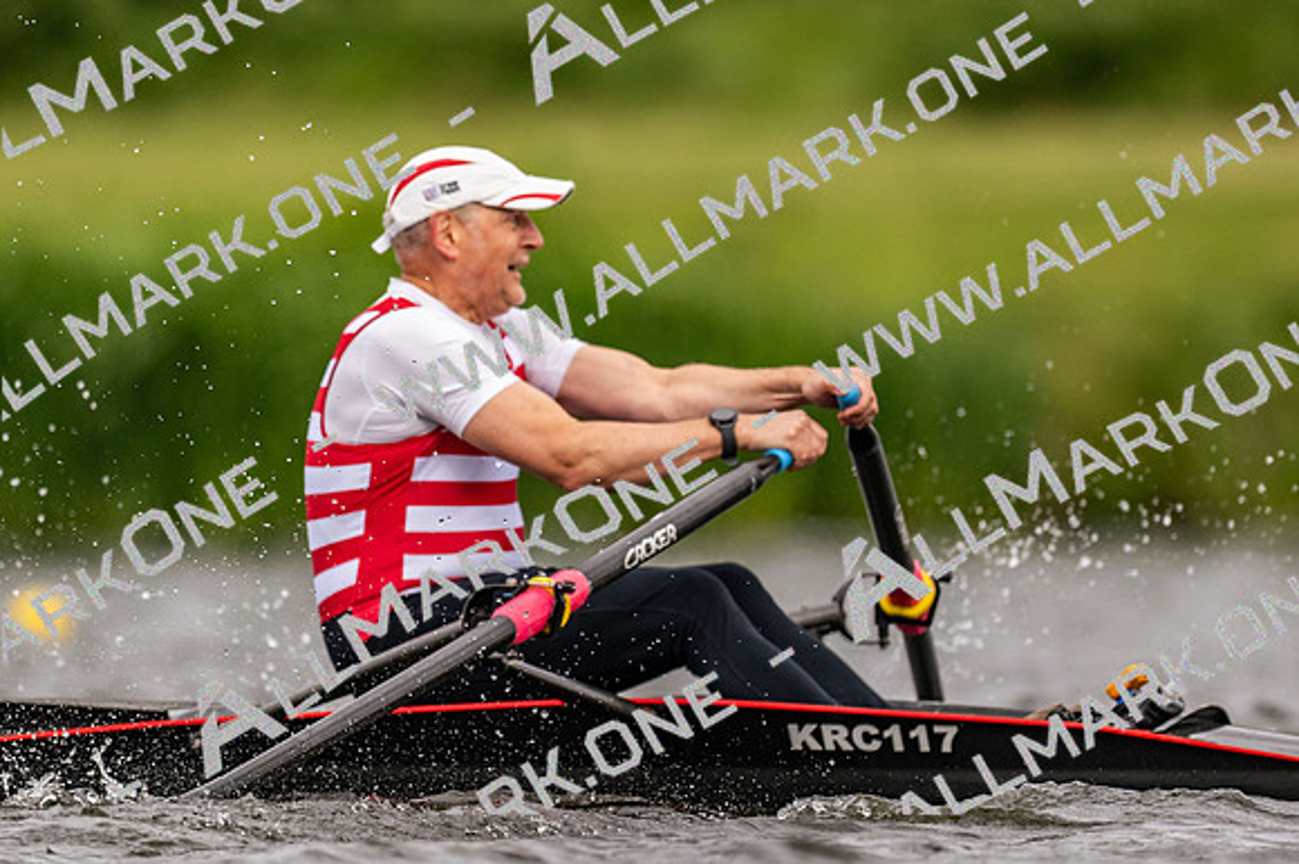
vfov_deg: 1.5
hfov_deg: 2.3
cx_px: 650
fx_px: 32455
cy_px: 432
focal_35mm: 900
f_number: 4
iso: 640
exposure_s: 1/2500
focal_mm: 600
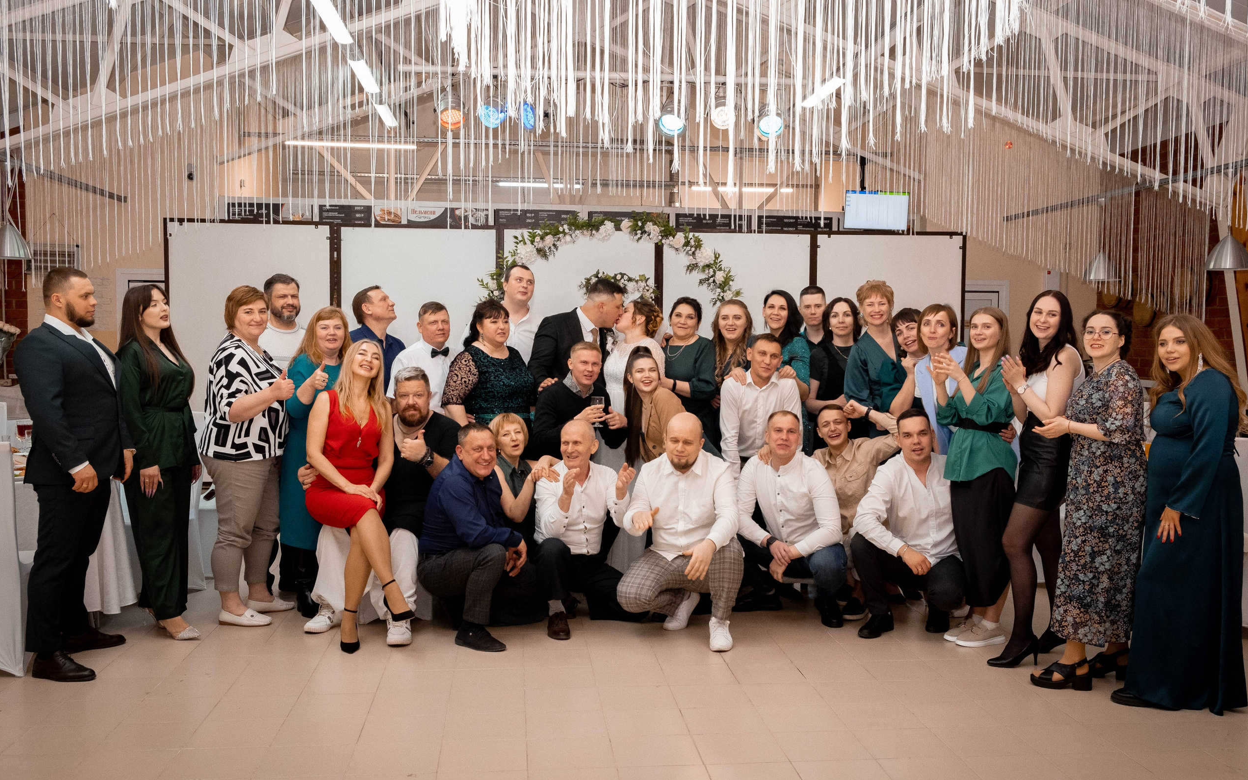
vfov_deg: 39.4
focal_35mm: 32
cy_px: 396
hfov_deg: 59.6
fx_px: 1088
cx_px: 637
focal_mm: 19.6
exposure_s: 1/160
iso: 2500
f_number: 4.5
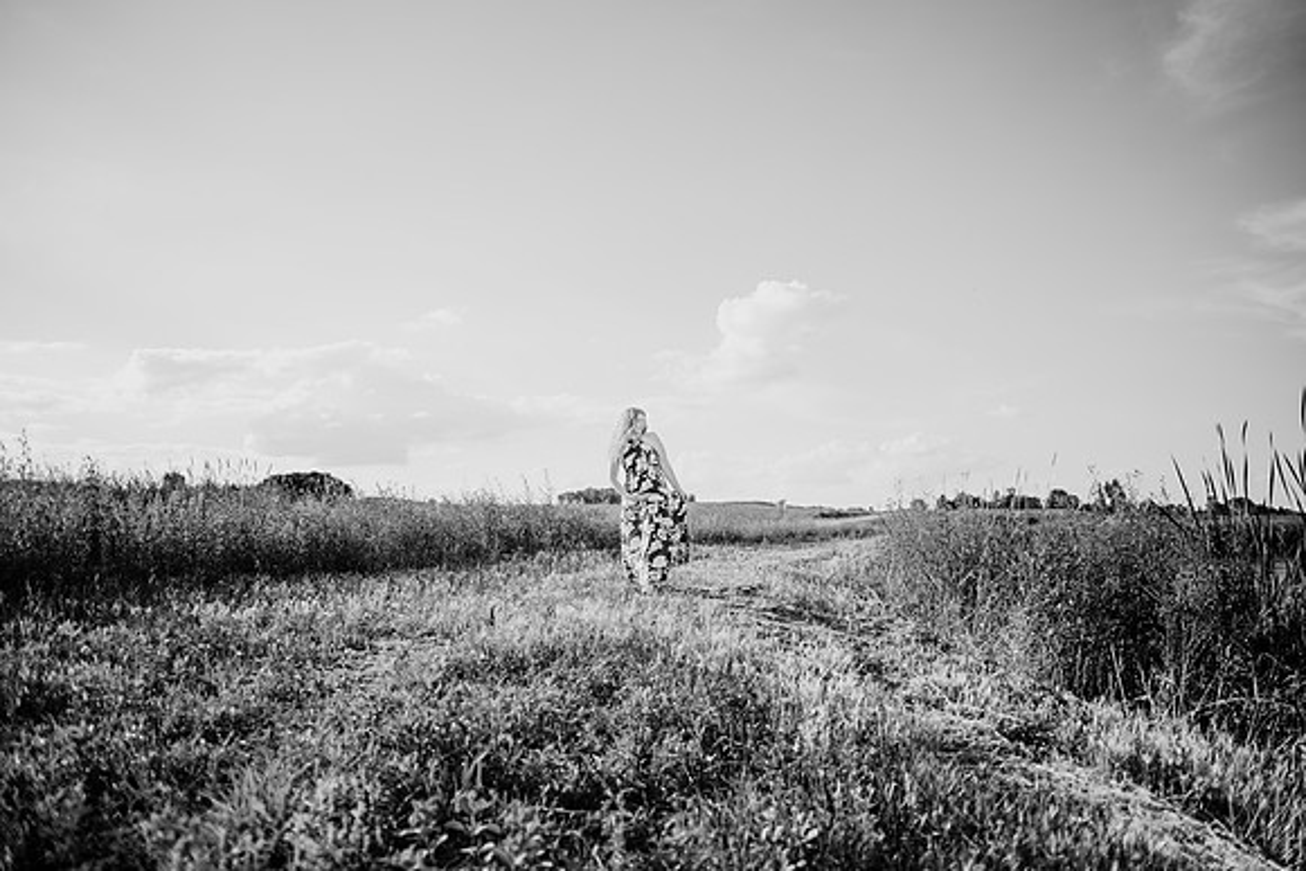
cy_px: 436
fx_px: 871
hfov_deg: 73.7
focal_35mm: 24
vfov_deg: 53.2
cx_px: 653
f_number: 2.2
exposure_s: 1/1600
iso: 100
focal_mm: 24
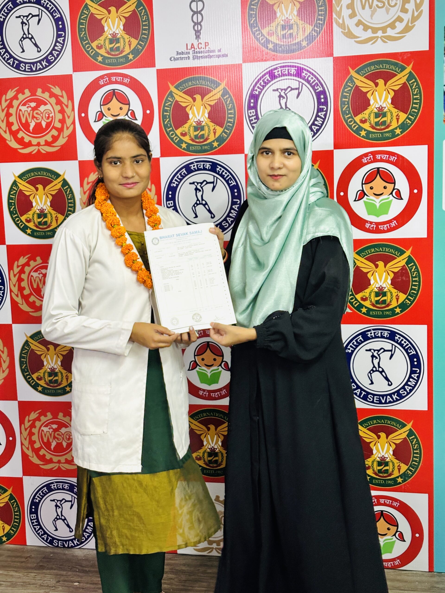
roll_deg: +1.9
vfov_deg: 36.8
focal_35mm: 52
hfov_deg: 28.0
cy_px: 296
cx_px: 222
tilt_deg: -9.6
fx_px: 891
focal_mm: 5.96
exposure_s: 1/33
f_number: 1.6
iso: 200
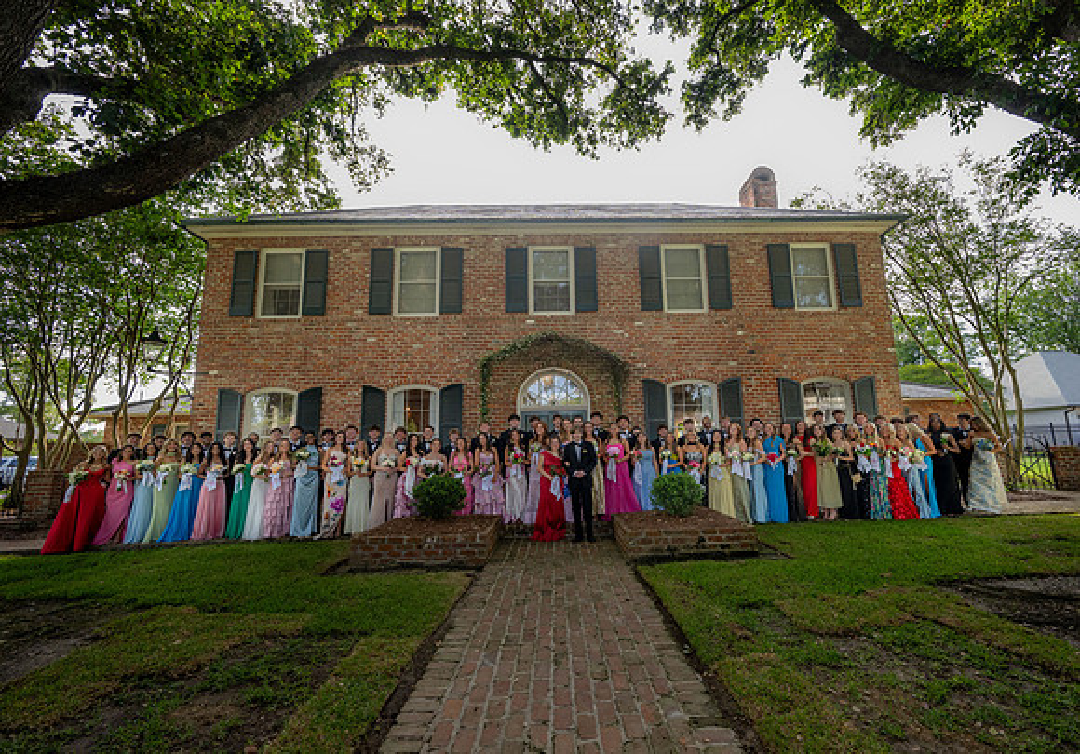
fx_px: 453
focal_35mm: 15
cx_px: 565
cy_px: 376
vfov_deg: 79.6
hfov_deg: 100.0
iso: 800
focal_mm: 14
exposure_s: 1/160
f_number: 7.1
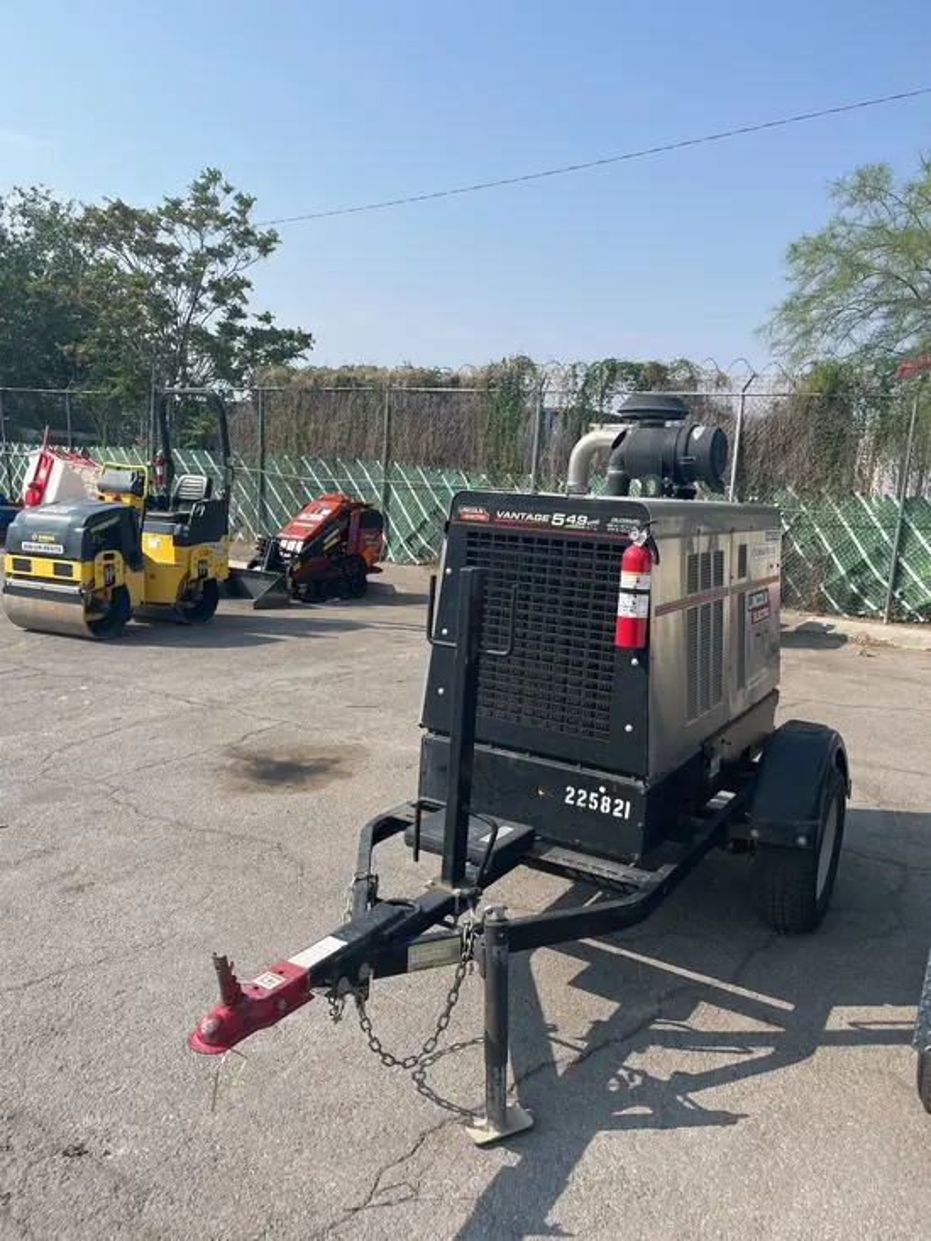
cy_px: 620
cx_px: 466
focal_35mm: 26
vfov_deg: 67.3
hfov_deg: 53.1
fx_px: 932
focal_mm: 5.1
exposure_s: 1/3521
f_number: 1.6
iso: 50
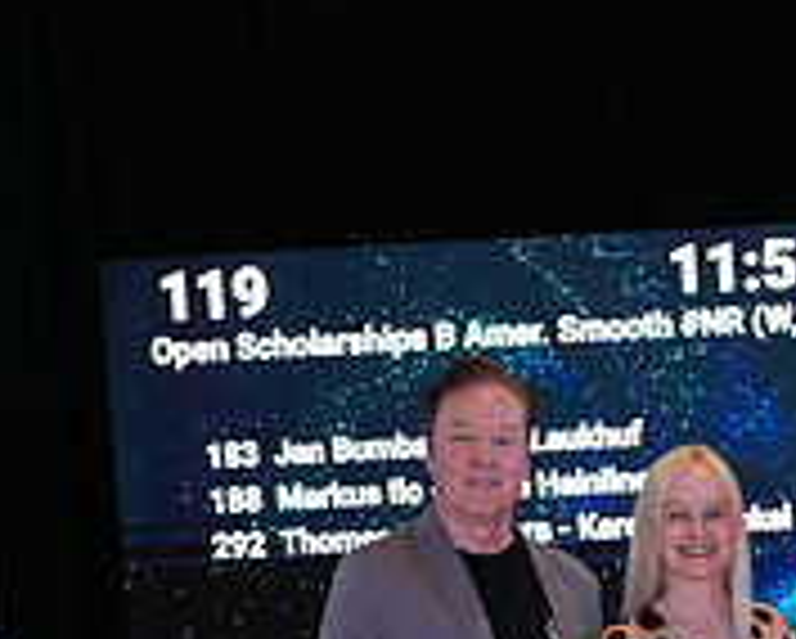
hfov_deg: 22.9
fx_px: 1887
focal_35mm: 80
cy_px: 812
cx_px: 787
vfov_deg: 18.0
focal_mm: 26
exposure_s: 1/250
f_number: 4.5
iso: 3200
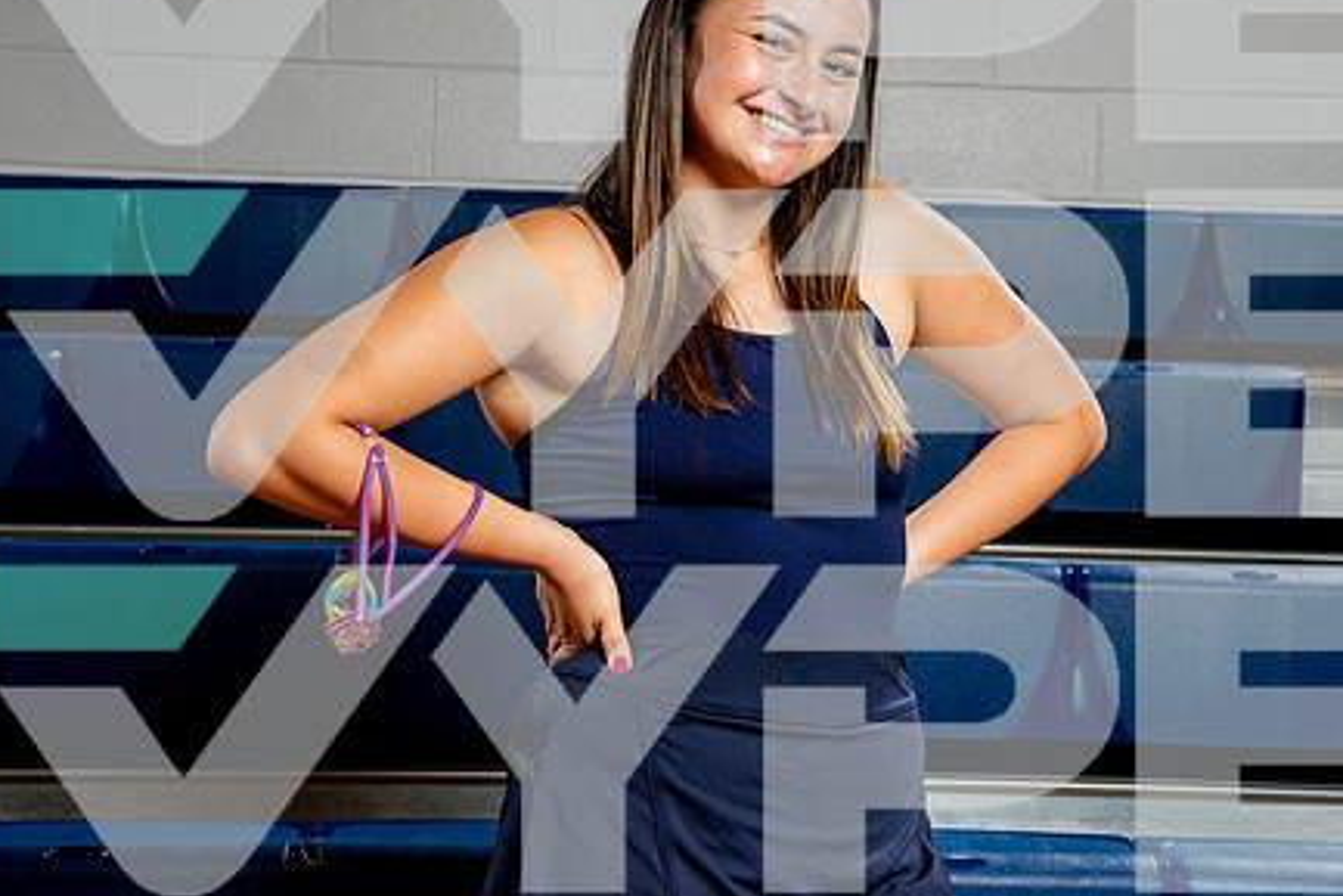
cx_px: 713
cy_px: 355
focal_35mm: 79
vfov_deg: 17.3
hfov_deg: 25.7
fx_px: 2948
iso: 320
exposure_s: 1/250
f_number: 8
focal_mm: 59
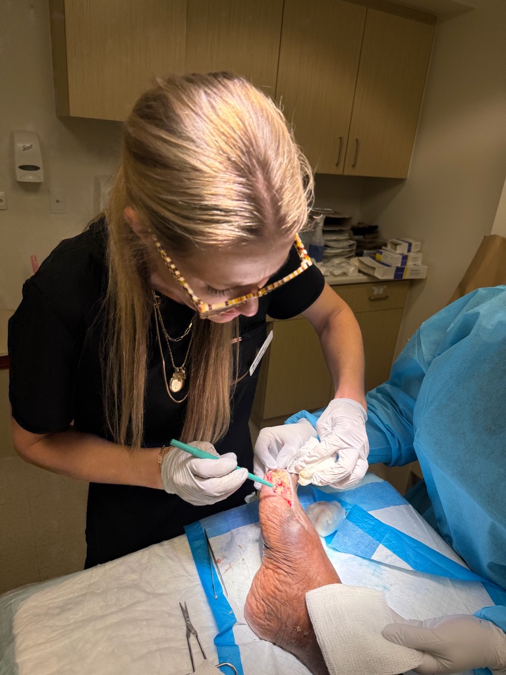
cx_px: 253
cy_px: 338
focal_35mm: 24
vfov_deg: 71.6
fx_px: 468
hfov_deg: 56.8
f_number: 1.78
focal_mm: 6.76
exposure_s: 1/517
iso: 80
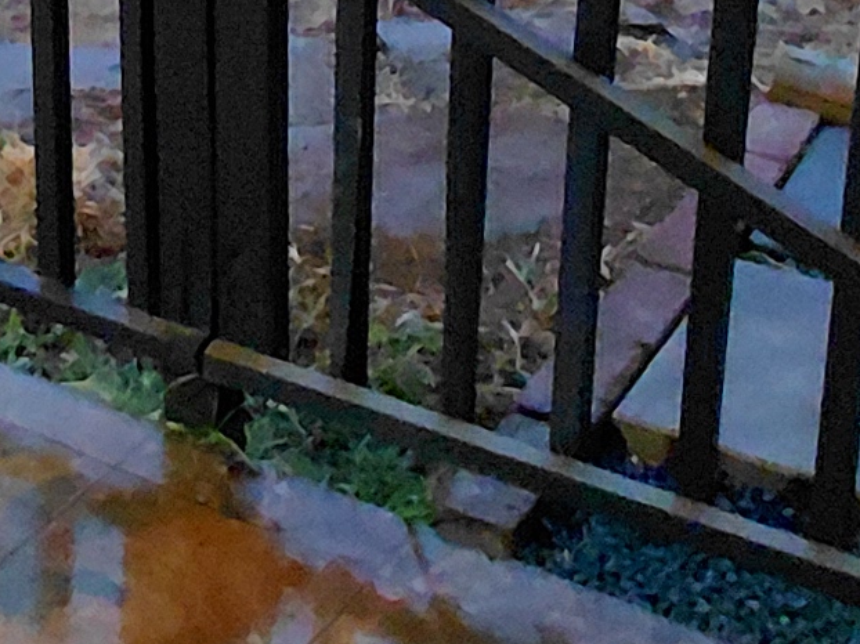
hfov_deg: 22.9
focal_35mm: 84
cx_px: 130
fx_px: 2086
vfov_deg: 16.7
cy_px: -167
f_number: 2.2
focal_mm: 1.64
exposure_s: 1/20
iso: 800
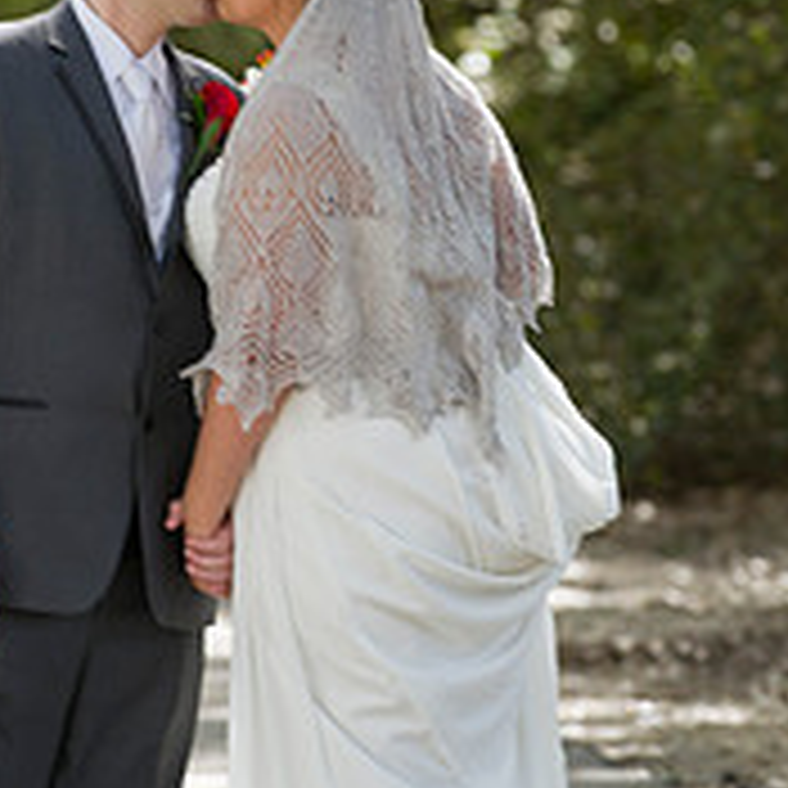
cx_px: 254
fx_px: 11229
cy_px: 302
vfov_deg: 4.0
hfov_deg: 4.0
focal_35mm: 436
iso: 320
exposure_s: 1/125
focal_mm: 200
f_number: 4
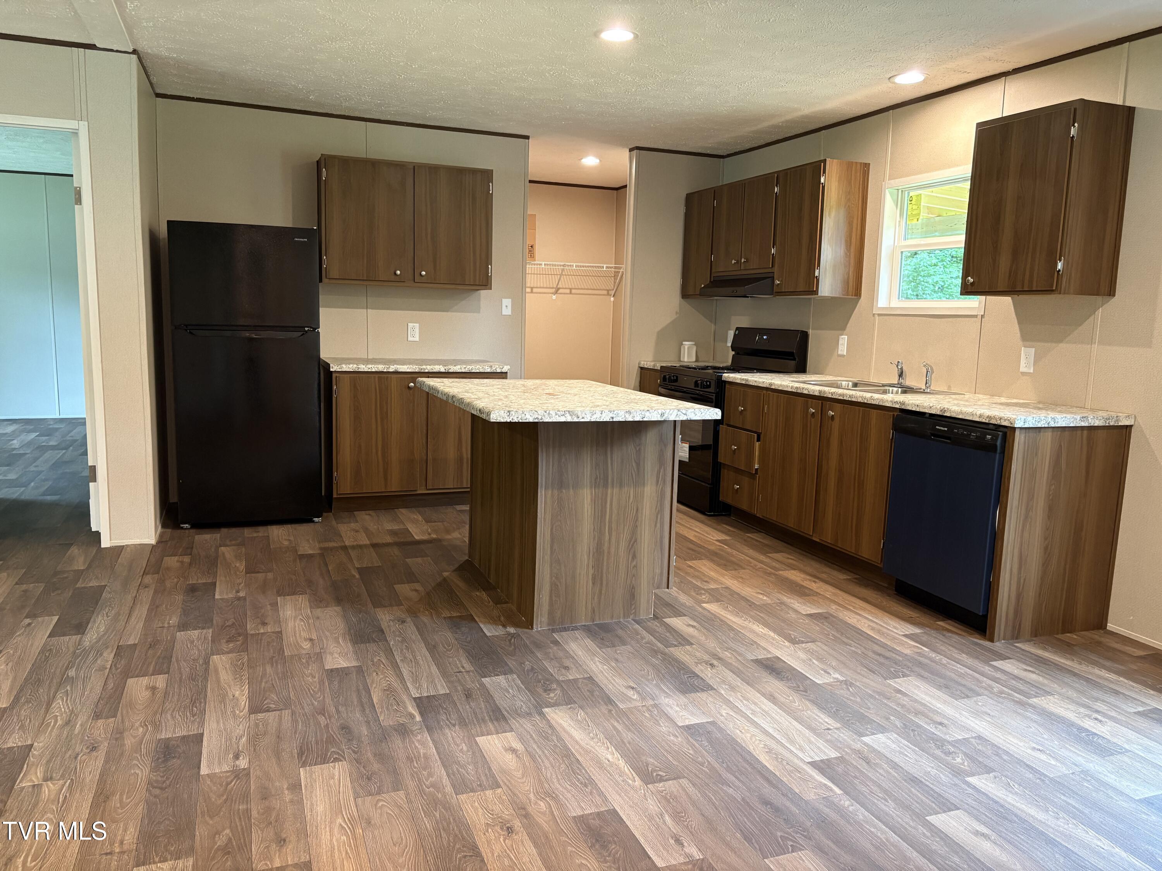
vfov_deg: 53.1
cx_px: 581
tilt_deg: -8.5
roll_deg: -0.9
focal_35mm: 26
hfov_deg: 67.3
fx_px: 873
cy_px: 436
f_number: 1.6
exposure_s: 1/60
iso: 250
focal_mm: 5.96
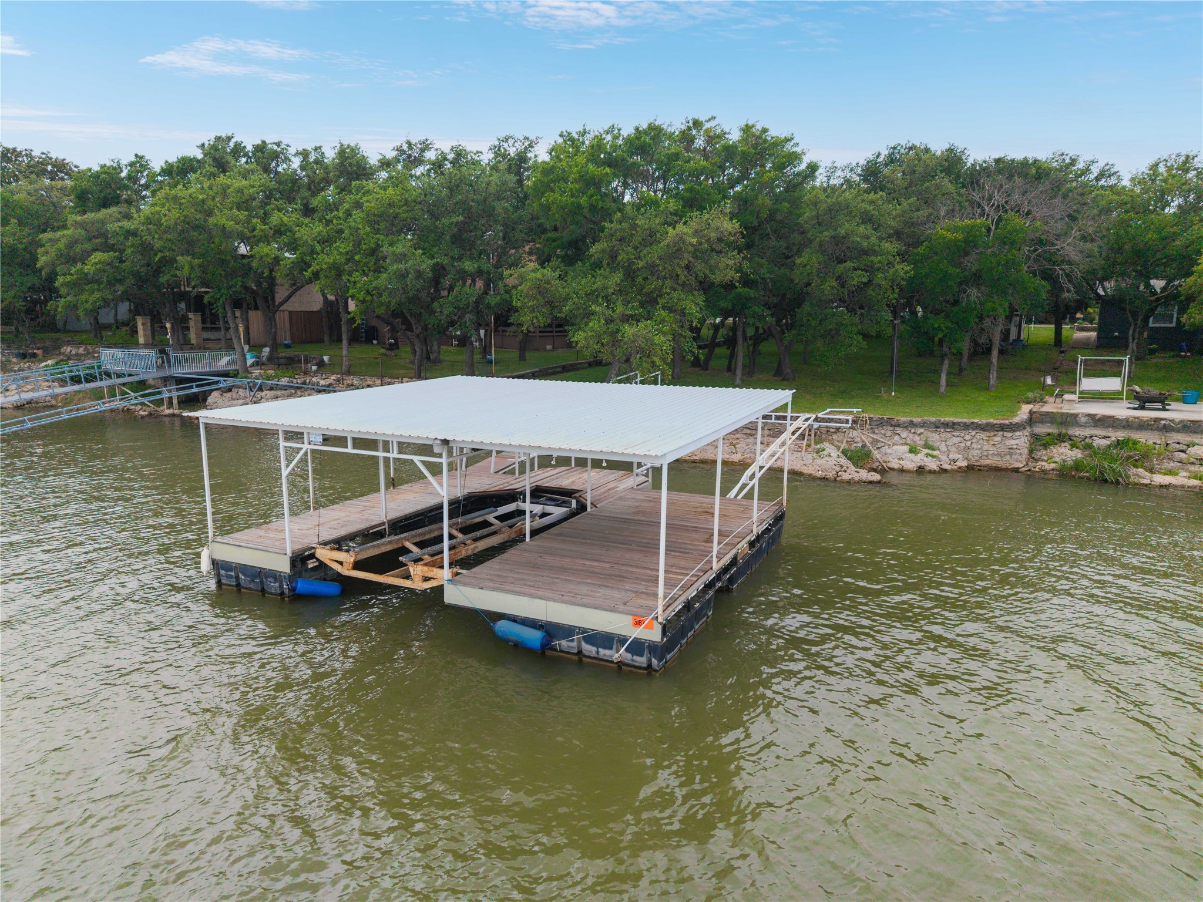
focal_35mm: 24
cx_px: 602
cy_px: 451
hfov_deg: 71.6
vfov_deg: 56.8
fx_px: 834
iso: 330
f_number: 1.8
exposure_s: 1/4000
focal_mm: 8.67
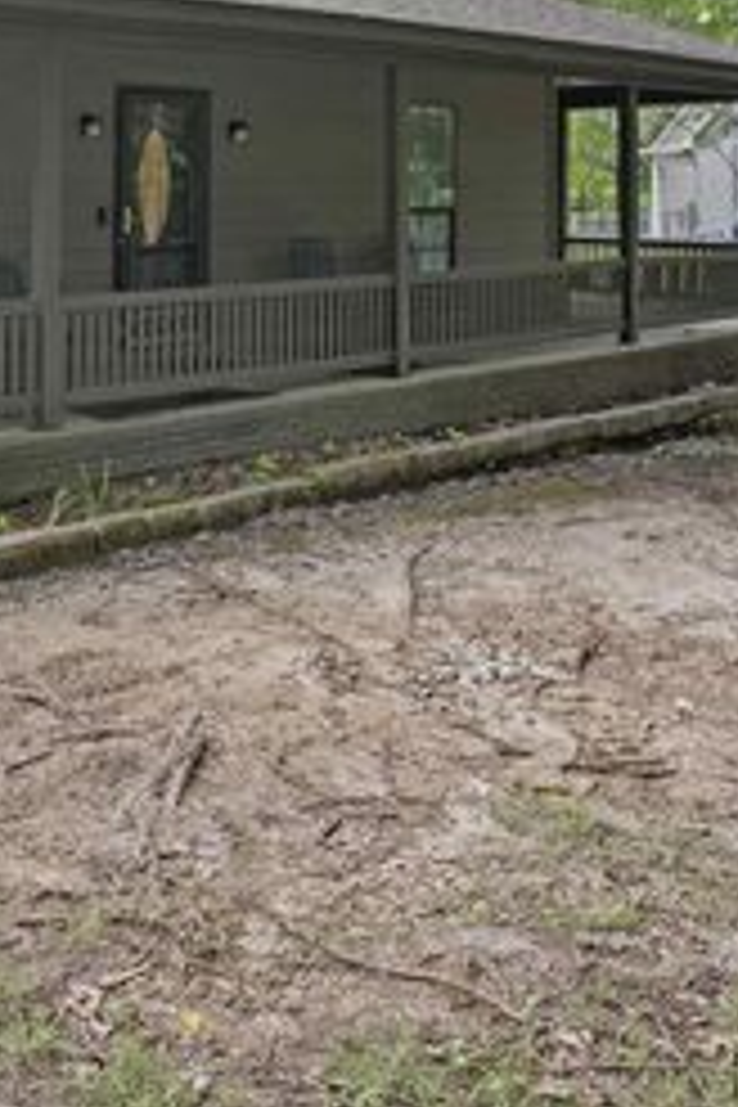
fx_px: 1199
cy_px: 158
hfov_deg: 32.9
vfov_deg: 45.9
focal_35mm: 39
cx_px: 108
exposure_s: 1/13
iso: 400
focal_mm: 10
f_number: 5
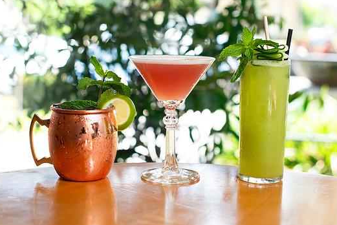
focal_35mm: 63
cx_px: 177
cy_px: 101
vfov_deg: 21.6
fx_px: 590
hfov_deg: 31.9
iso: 250
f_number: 3.5
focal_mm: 50
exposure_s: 1/100
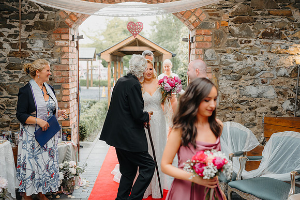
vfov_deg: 32.1
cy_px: 81
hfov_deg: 46.7
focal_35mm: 42
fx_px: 347
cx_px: 150
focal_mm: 35
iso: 100
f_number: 1.8
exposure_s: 1/500
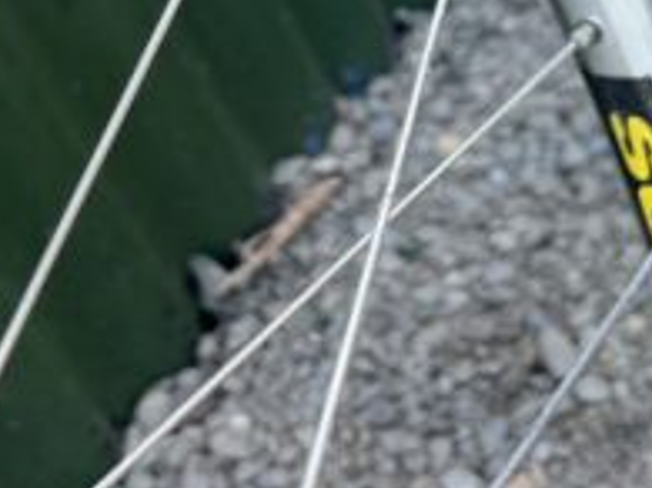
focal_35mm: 64
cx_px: 348
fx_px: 1205
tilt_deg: -24.1
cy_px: 7
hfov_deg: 30.3
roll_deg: +27.9
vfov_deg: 22.1
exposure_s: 1/121
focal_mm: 5.1
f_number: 1.6
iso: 64
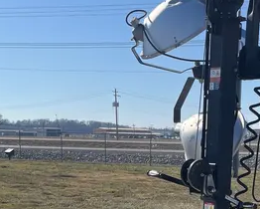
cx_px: 187
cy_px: 256
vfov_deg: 20.1
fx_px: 547
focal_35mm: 71
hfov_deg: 26.5
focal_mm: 5.1
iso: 50
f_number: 1.6
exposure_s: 1/3876
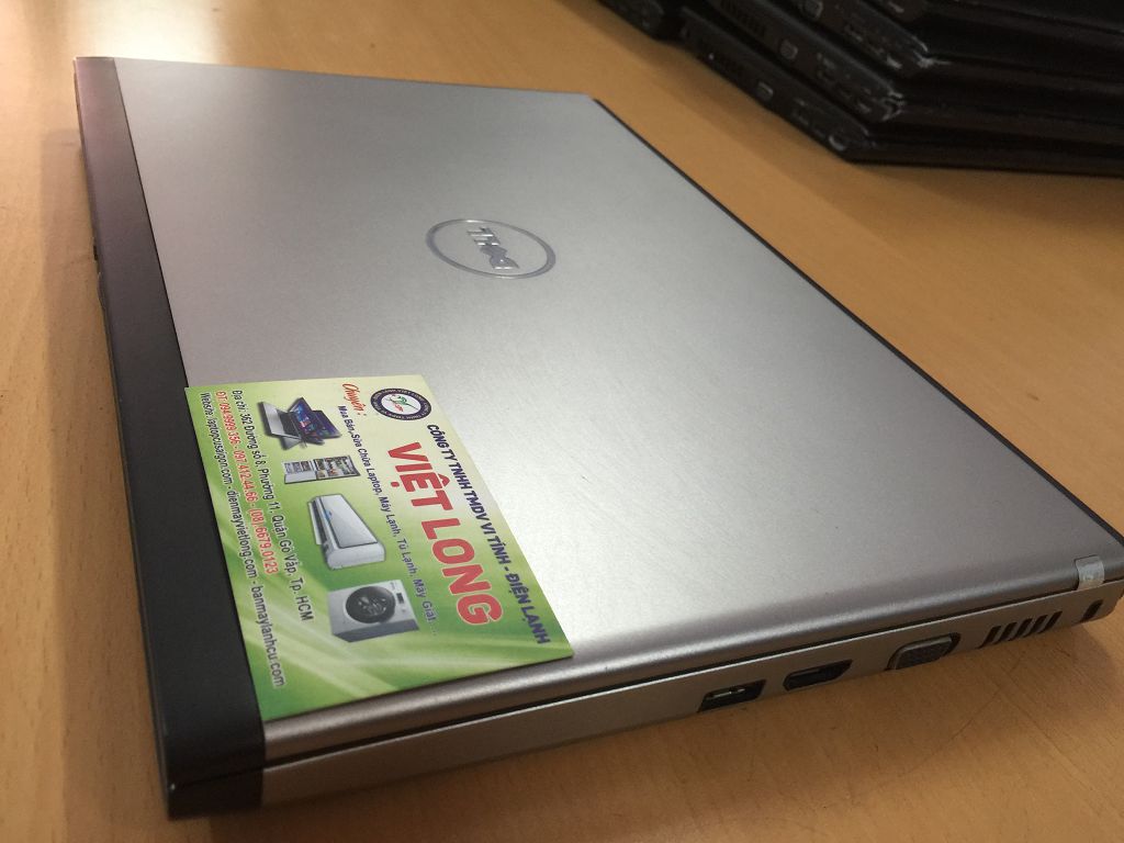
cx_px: 562
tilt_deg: -32.8
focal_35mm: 29
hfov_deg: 61.7
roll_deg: -14.8
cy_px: 422
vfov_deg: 48.2
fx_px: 942
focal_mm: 4.15
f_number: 2.2
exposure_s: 1/17
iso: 80
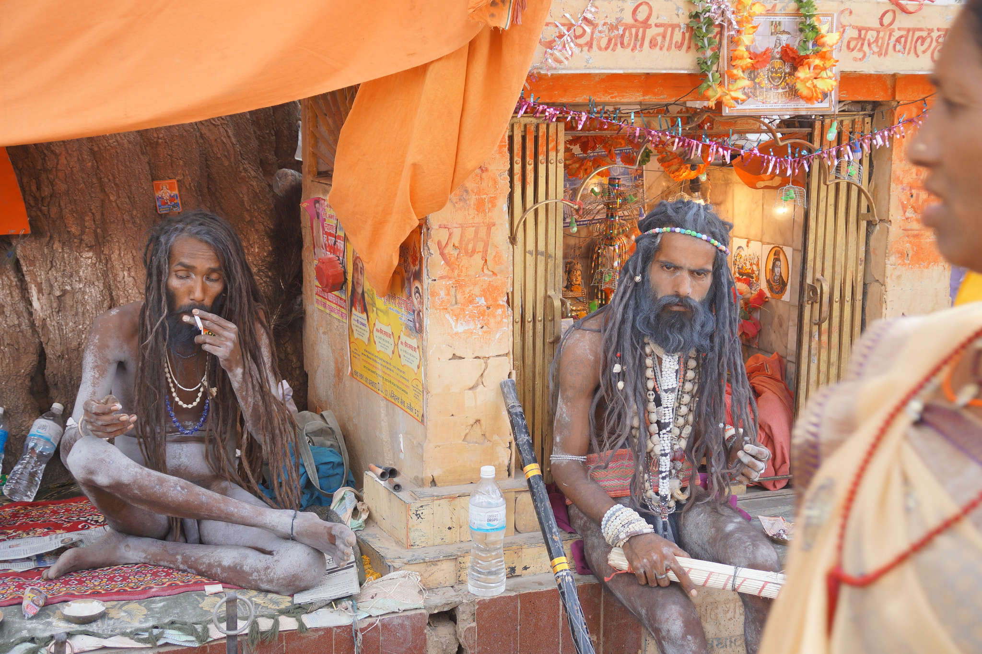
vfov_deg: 26.5
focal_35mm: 51
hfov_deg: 38.9
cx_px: 491
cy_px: 327
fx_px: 1390
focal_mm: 34
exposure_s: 1/160
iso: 320
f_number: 5.6
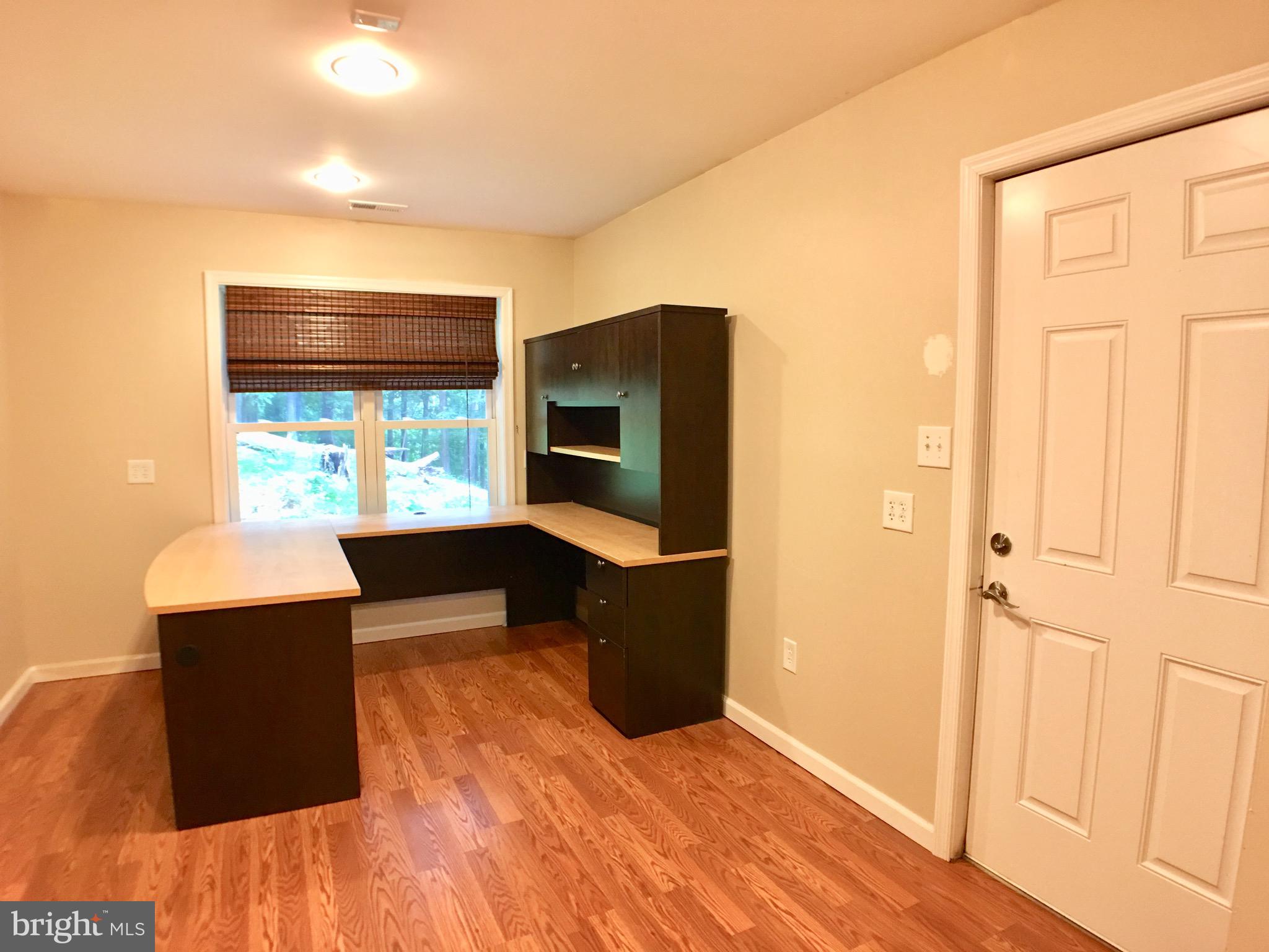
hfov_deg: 61.7
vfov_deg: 48.2
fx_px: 1063
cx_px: 634
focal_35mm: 29
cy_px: 476
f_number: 2.2
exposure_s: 1/15
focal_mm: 4.15
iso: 80
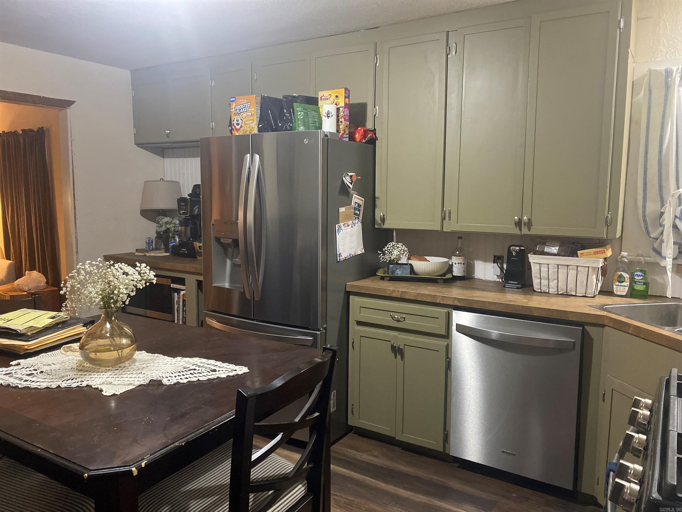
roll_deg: -1.5
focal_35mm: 26
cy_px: 256
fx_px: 512
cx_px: 341
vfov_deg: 53.1
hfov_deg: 67.3
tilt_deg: -7.1
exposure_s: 1/40
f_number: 1.8
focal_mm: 4.25
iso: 500
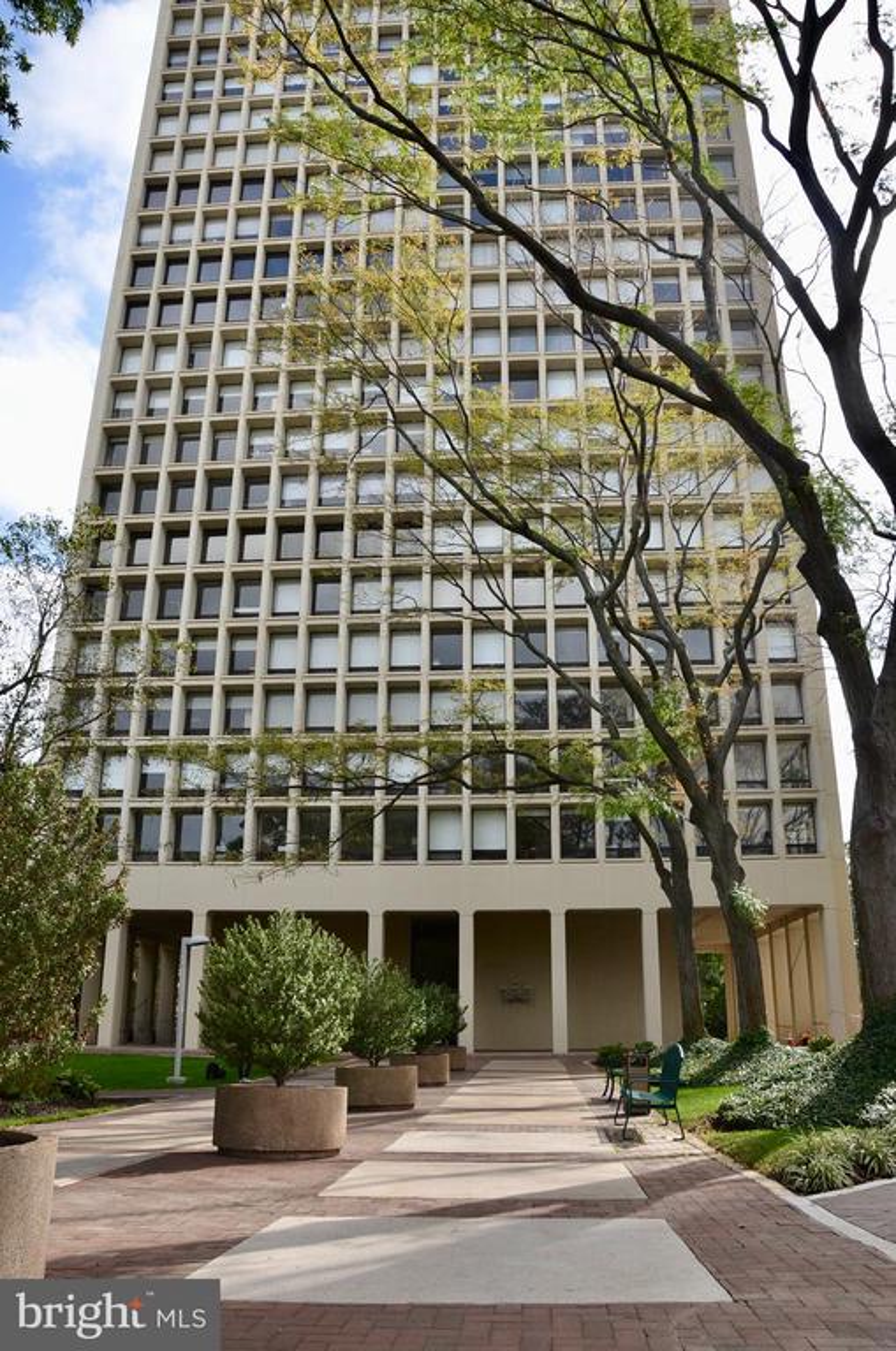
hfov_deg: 47.8
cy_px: 676
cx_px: 448
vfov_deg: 67.5
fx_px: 1012
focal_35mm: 27
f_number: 6.3
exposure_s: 1/250
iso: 100
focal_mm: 18
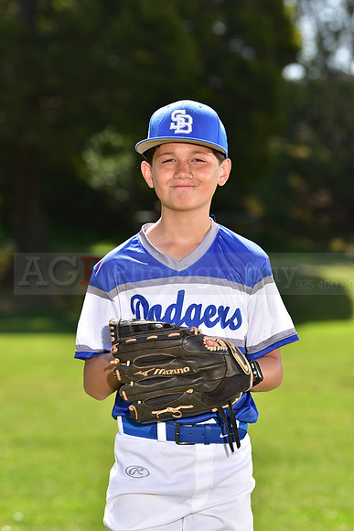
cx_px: 177
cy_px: 266
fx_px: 2137
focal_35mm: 145
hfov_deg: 9.5
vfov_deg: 14.2
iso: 80
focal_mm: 145
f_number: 5
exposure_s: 1/250
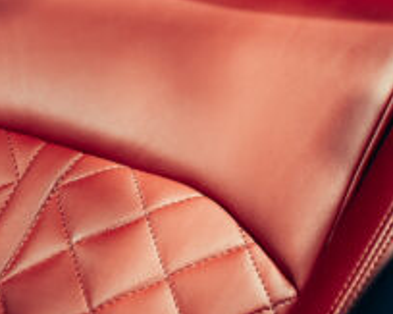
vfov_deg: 8.8
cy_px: -327
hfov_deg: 11.4
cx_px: 527
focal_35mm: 165
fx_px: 1918
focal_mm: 35
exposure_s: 1/13
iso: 50
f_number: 1.4
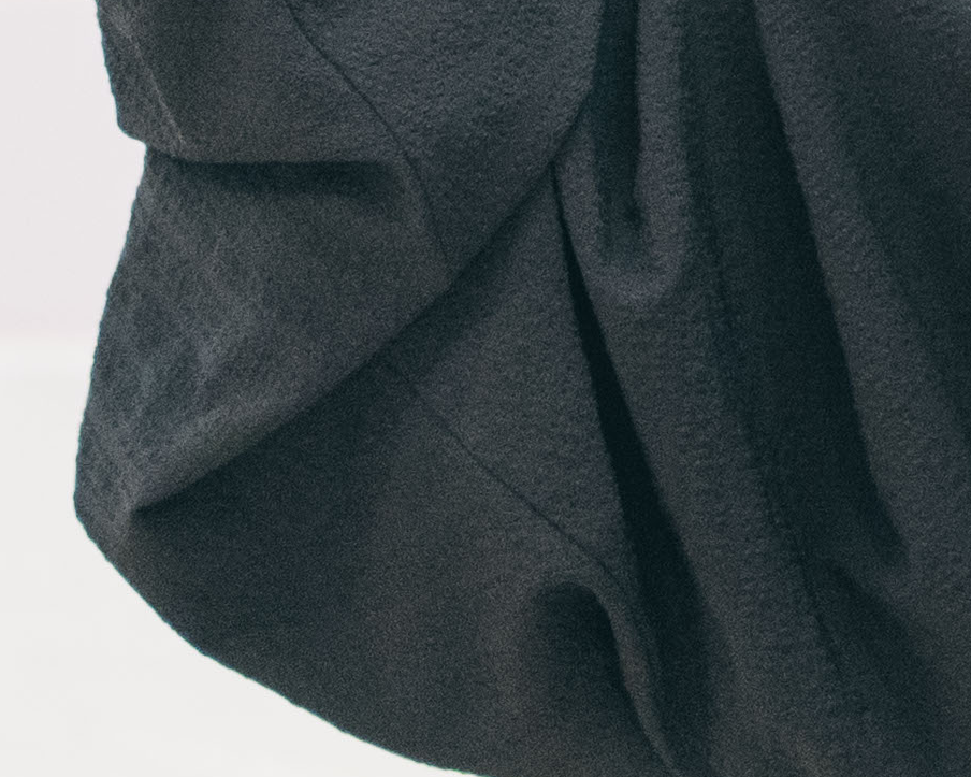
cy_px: -779
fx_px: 41119
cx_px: 1989
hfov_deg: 1.4
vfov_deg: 1.1
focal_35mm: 1431
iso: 1250
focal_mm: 200
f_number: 2.8
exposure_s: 1/320
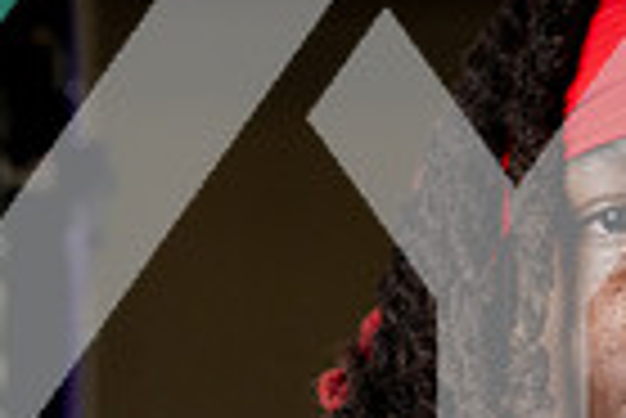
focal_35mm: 279
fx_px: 4856
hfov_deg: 7.3
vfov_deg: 4.9
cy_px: 771
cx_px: 716
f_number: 5.6
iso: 640
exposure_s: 1/250
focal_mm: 67
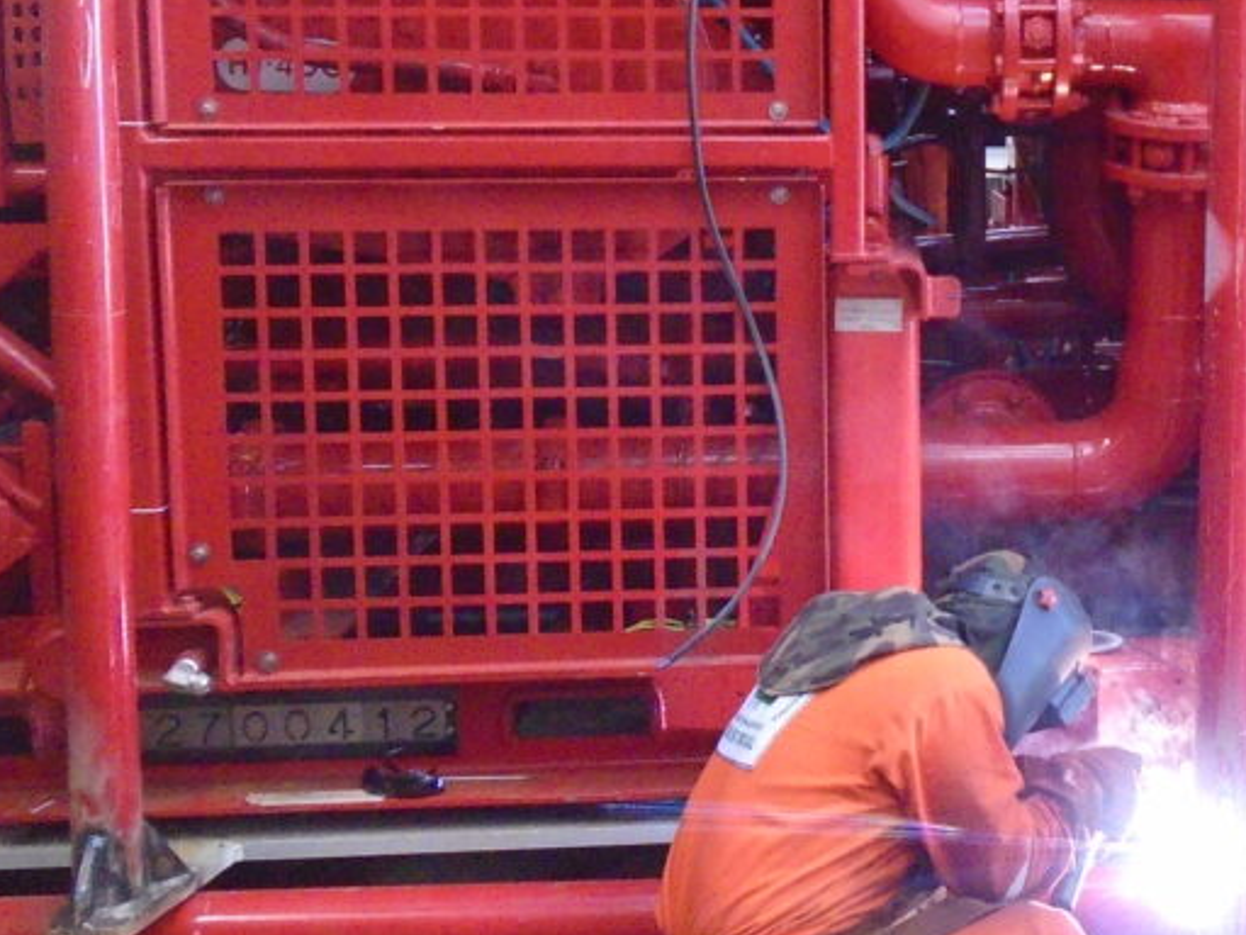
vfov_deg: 27.8
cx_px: 1102
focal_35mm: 52
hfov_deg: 34.9
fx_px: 1872
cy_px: 282
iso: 800
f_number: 3.2
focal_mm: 4.6
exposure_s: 1/80
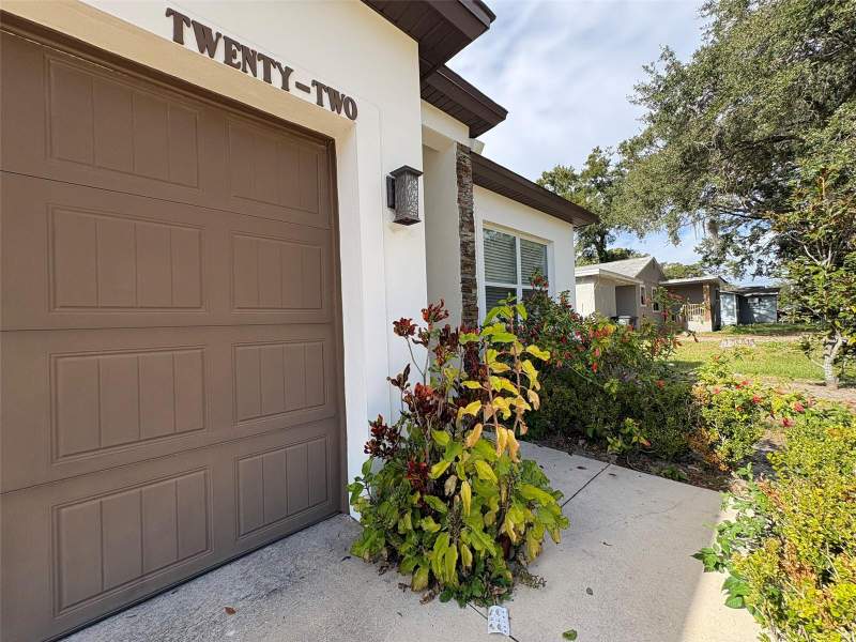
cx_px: 428
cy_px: 321
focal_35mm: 14
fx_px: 346
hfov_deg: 102.1
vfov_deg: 85.7
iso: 50
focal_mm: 2.22
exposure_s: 1/707
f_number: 2.2
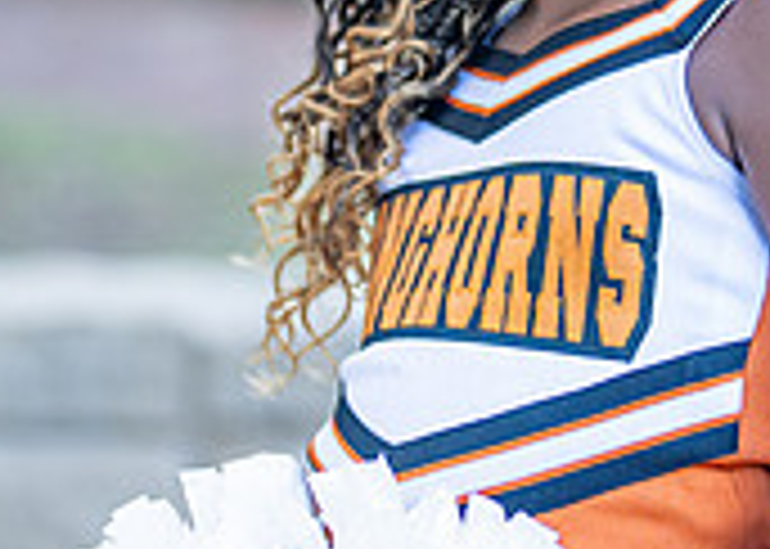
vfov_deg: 7.3
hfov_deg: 10.1
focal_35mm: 198
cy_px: 150
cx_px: 633
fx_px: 4328
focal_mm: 50
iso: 250
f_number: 1.2
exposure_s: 1/800
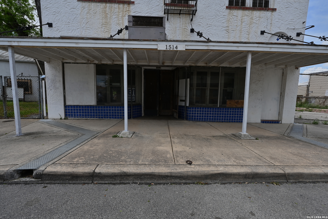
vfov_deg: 81.1
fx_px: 127
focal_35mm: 14
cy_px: 110
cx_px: 164
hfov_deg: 104.3
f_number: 16
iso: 400
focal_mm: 14
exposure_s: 1/500
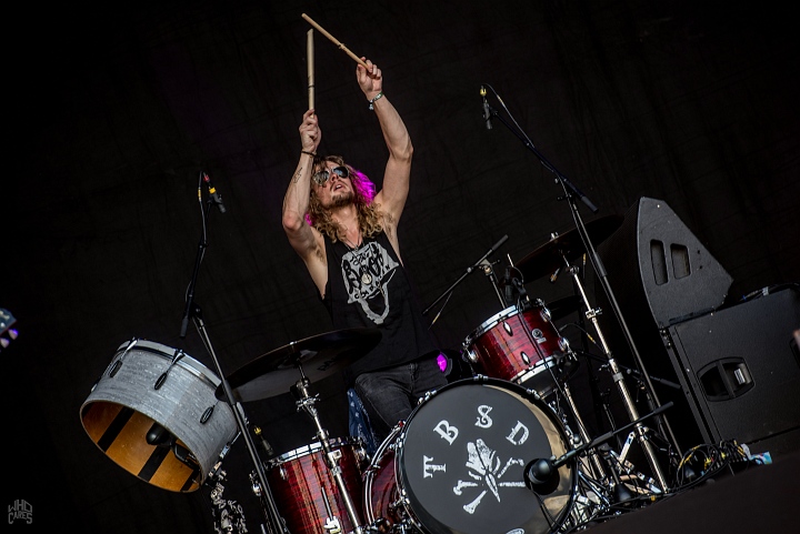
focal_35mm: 200
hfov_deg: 10.3
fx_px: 4447
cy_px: 267
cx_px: 400
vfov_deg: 6.9
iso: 200
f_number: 4.5
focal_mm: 200
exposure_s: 1/100
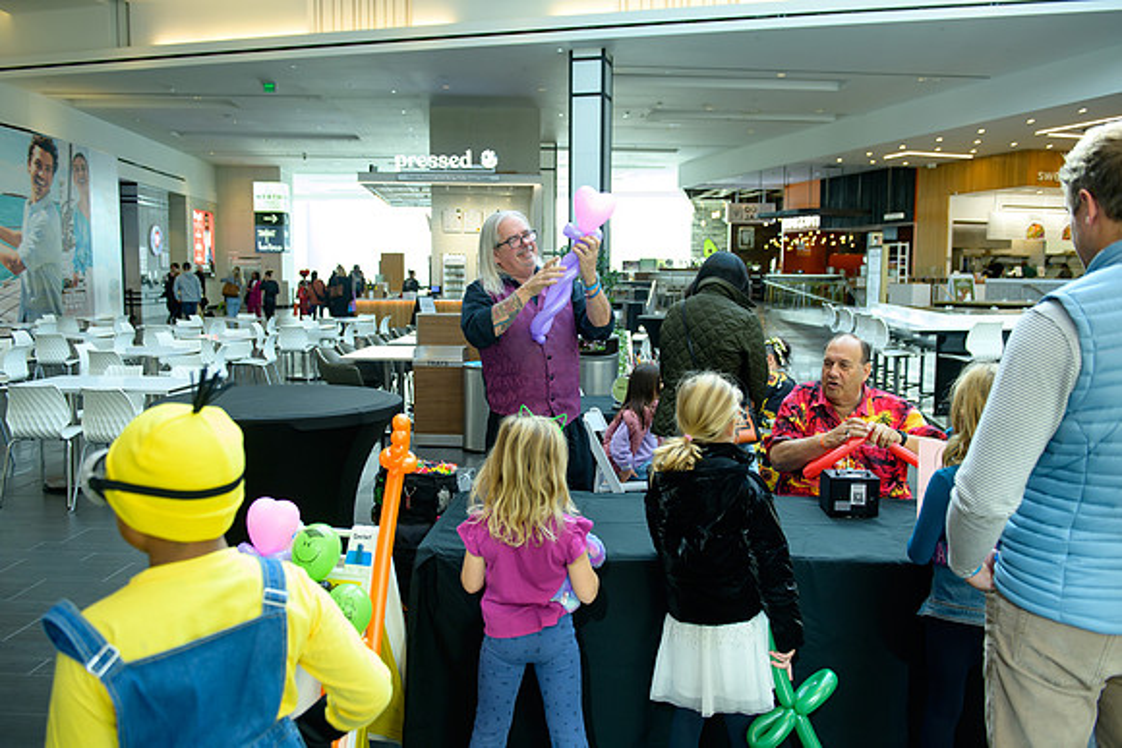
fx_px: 966
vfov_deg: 42.3
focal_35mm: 31
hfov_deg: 60.3
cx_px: 561
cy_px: 374
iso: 1000
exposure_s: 1/200
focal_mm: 31
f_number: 3.5
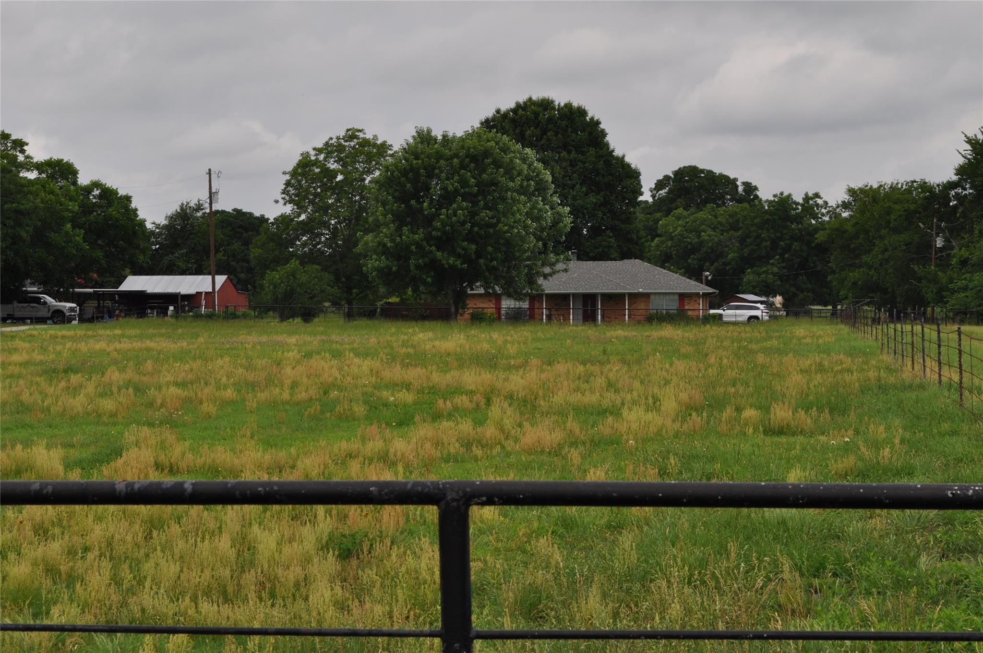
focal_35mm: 82
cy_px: 326
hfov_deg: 24.6
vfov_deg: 16.5
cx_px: 492
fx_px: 2250
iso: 200
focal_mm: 55
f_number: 10
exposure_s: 1/400
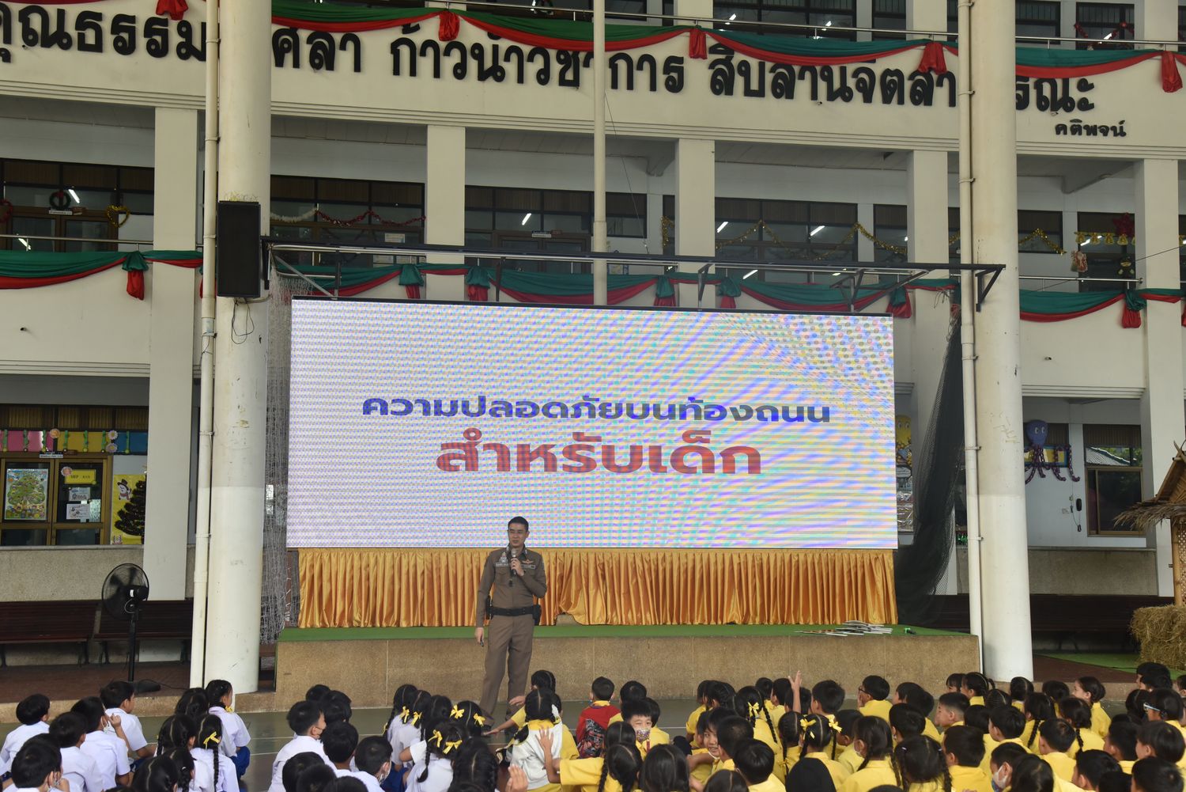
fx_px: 1450
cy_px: 396
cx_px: 593
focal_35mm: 44
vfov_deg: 30.5
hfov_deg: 44.5
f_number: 4.5
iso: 1600
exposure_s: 1/400
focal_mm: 44
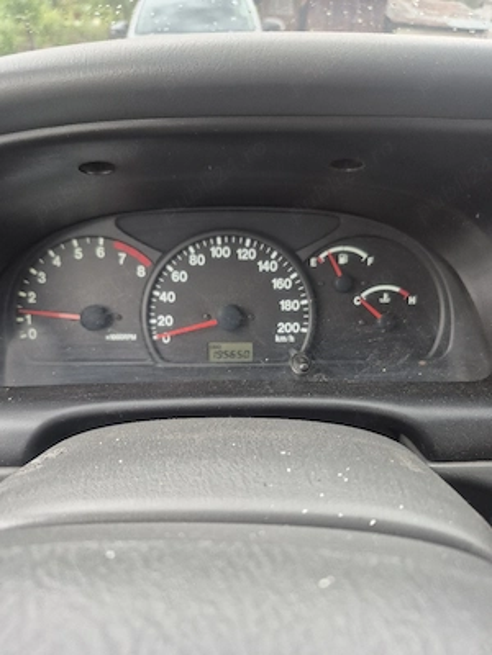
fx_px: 436
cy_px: 328
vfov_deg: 73.9
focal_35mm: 23
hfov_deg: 58.9
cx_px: 246
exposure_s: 1/100
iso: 160
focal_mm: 5.4
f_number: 1.8
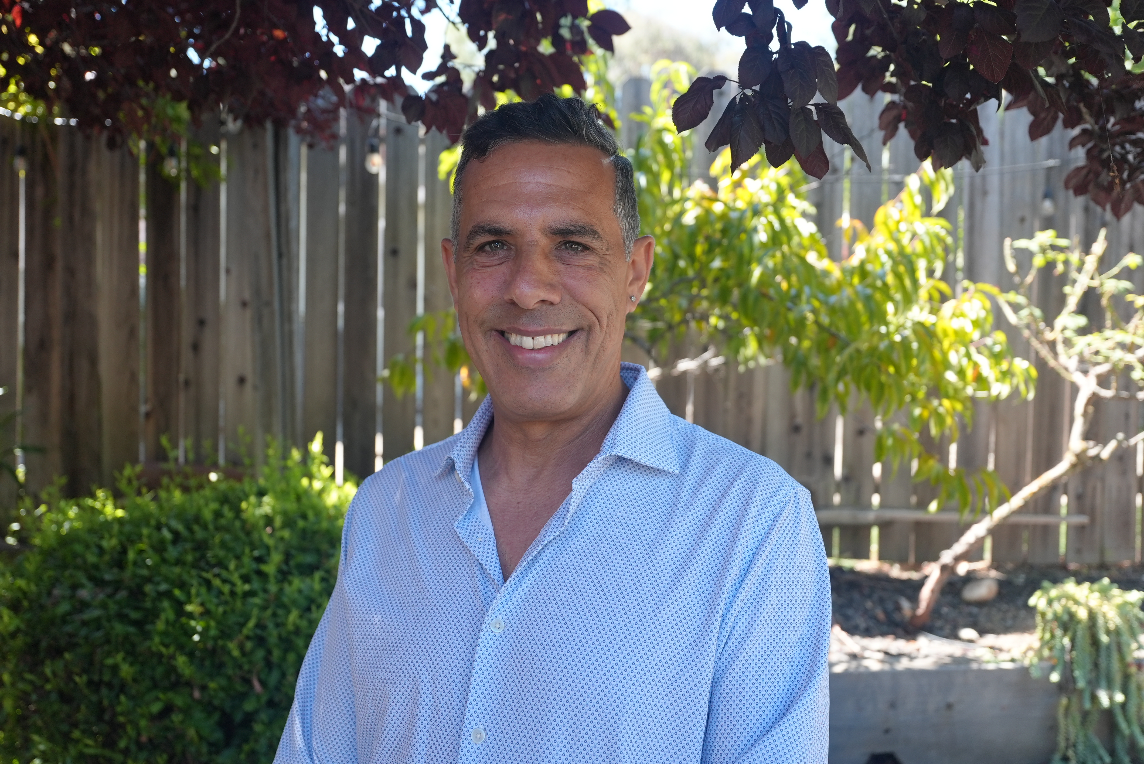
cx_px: 572
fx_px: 1065
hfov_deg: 56.5
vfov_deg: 39.5
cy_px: 382
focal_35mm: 34
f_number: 4
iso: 640
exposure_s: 1/160
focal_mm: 33.5
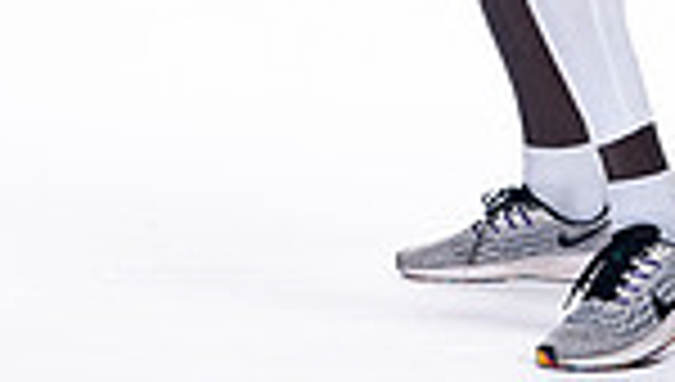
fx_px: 6132
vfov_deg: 3.5
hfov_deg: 6.3
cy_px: -616
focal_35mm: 342
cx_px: 616
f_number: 6.3
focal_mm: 109
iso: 400
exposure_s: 1/250
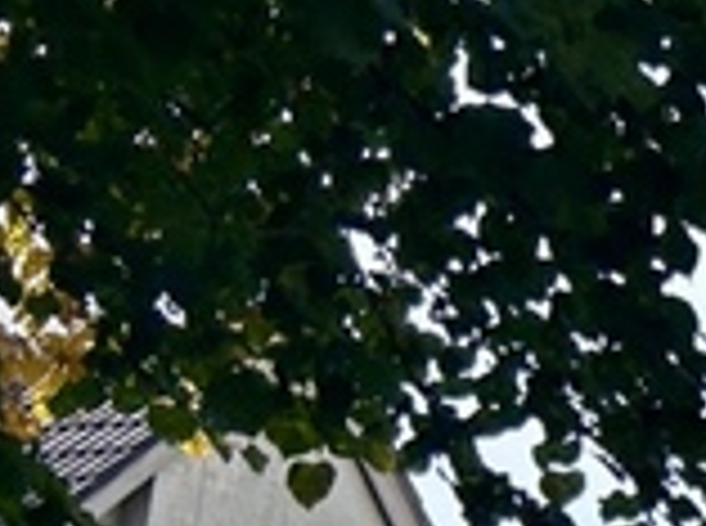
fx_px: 3459
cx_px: 2235
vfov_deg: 8.6
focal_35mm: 170
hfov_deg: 9.0
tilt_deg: +13.2
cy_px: 553
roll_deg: -0.1
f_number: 1.5
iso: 50
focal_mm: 5.7
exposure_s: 1/4444
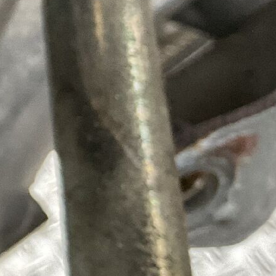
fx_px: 1019
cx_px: -318
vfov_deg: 15.2
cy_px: 1
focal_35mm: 113
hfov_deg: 12.9
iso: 125
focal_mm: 3
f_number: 1.8
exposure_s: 1/50
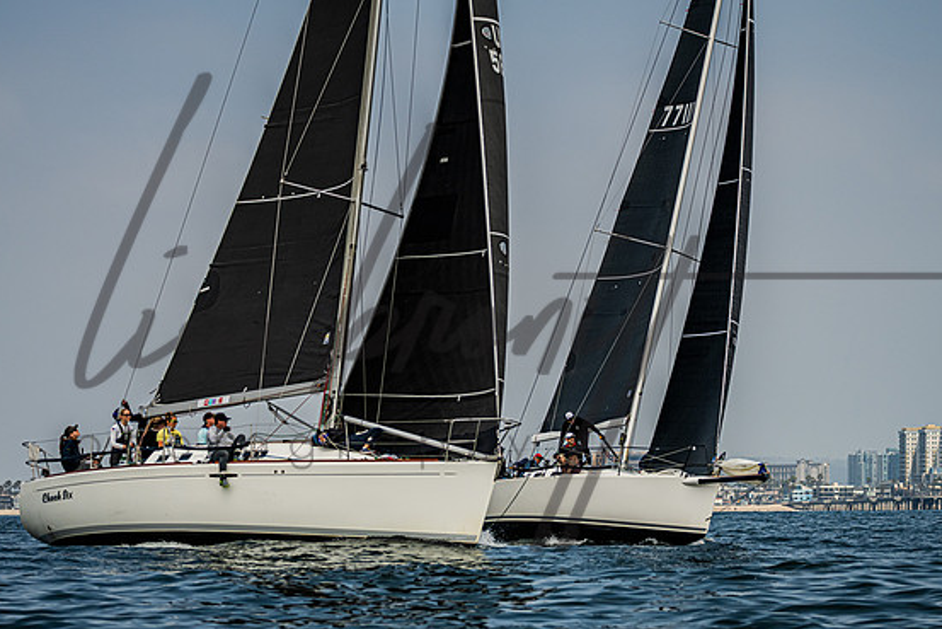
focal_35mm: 168
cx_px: 473
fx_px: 4397
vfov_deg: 8.2
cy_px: 394
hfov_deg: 12.2
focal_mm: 125
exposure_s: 1/4000
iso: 280
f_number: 4.5
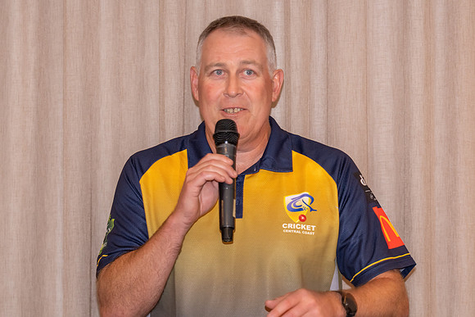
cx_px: 255
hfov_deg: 10.6
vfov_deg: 7.1
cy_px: 147
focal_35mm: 193
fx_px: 2552
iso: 1000
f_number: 2.8
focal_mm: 120
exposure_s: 1/60
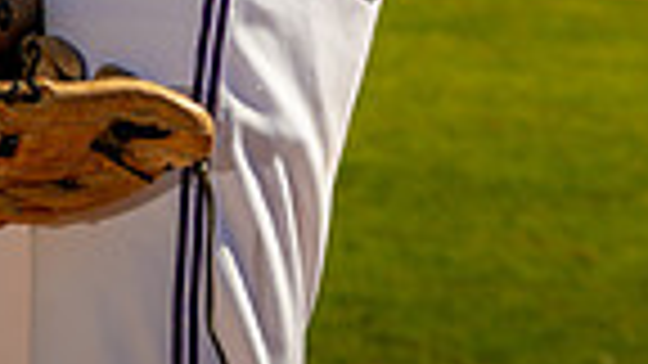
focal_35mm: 206
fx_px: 3540
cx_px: 158
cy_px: -566
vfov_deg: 5.6
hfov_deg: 10.4
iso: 100
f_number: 5.6
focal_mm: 63
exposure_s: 1/125
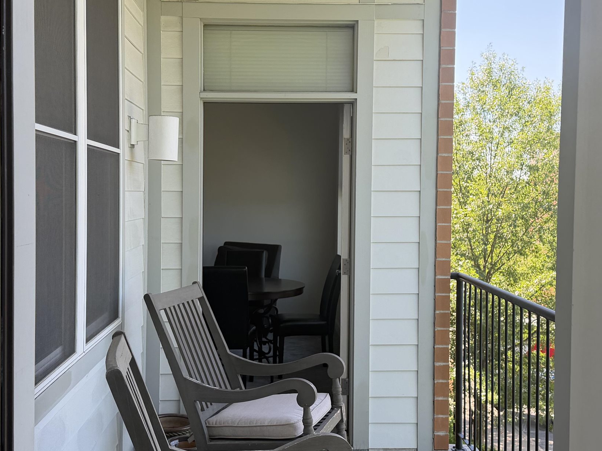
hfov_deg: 42.1
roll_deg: +0.3
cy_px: 223
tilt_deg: -2.5
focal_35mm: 45
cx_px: 308
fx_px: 783
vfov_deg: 32.2
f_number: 1.78
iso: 100
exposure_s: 1/532
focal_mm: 6.76
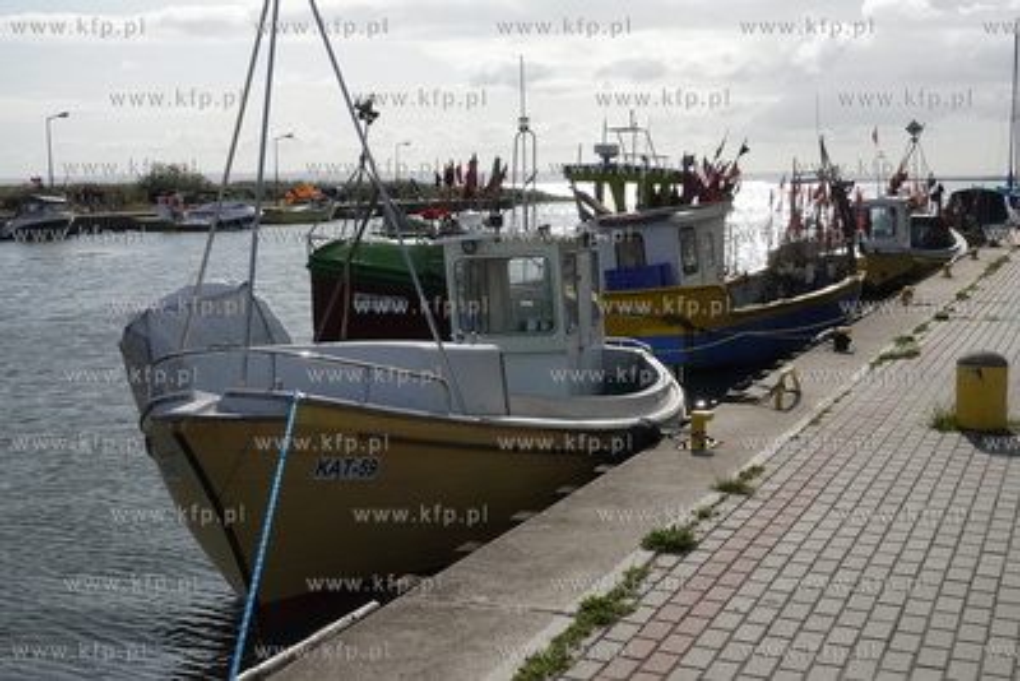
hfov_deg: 40.3
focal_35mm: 49
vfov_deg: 27.5
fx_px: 1389
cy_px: 340
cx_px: 510
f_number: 11
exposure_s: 1/500
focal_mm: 17.9
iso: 250
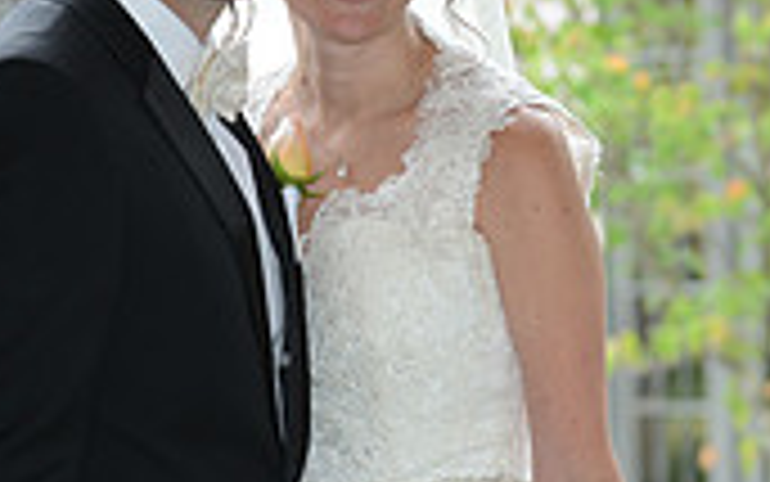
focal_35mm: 400
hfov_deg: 5.2
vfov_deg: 3.3
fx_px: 8397
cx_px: 657
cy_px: 322
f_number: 6.3
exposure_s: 1/200
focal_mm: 116
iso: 500
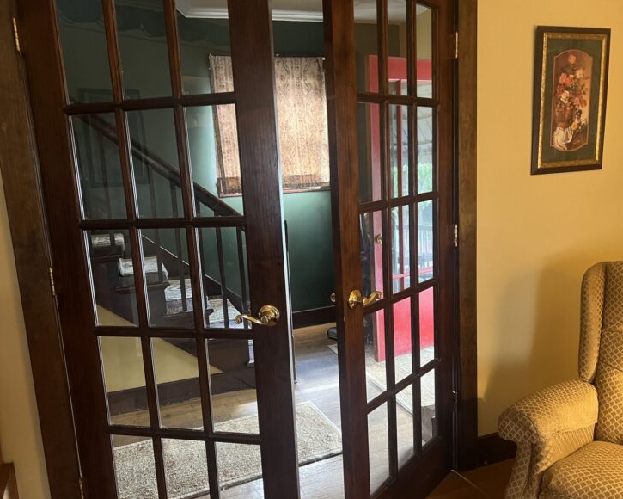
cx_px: 295
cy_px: 256
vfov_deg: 51.5
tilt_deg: -9.9
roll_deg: +3.5
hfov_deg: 62.2
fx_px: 516
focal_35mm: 28
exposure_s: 1/40
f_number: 1.5
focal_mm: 5.7
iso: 500
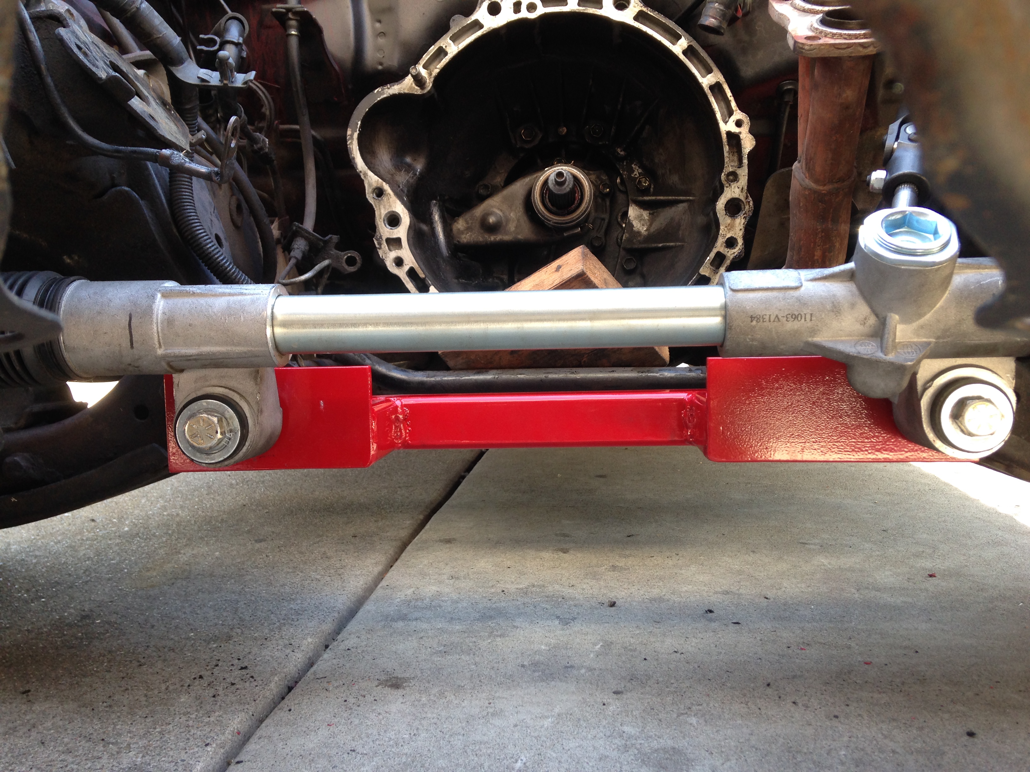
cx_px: 515
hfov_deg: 55.4
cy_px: 386
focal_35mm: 33
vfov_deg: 42.9
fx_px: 982
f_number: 2.4
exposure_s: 1/60
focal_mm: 4.12
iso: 64
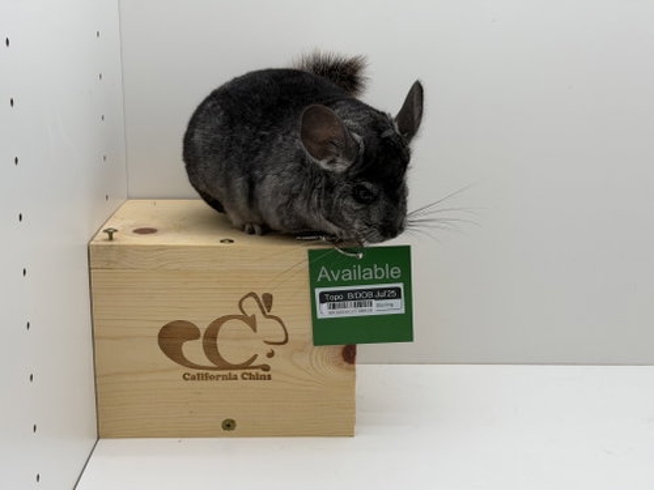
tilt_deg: -15.0
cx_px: 327
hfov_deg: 39.7
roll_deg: -0.8
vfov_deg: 30.3
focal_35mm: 48
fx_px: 907
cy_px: 245
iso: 64
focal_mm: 6.76
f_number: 1.78
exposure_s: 1/675
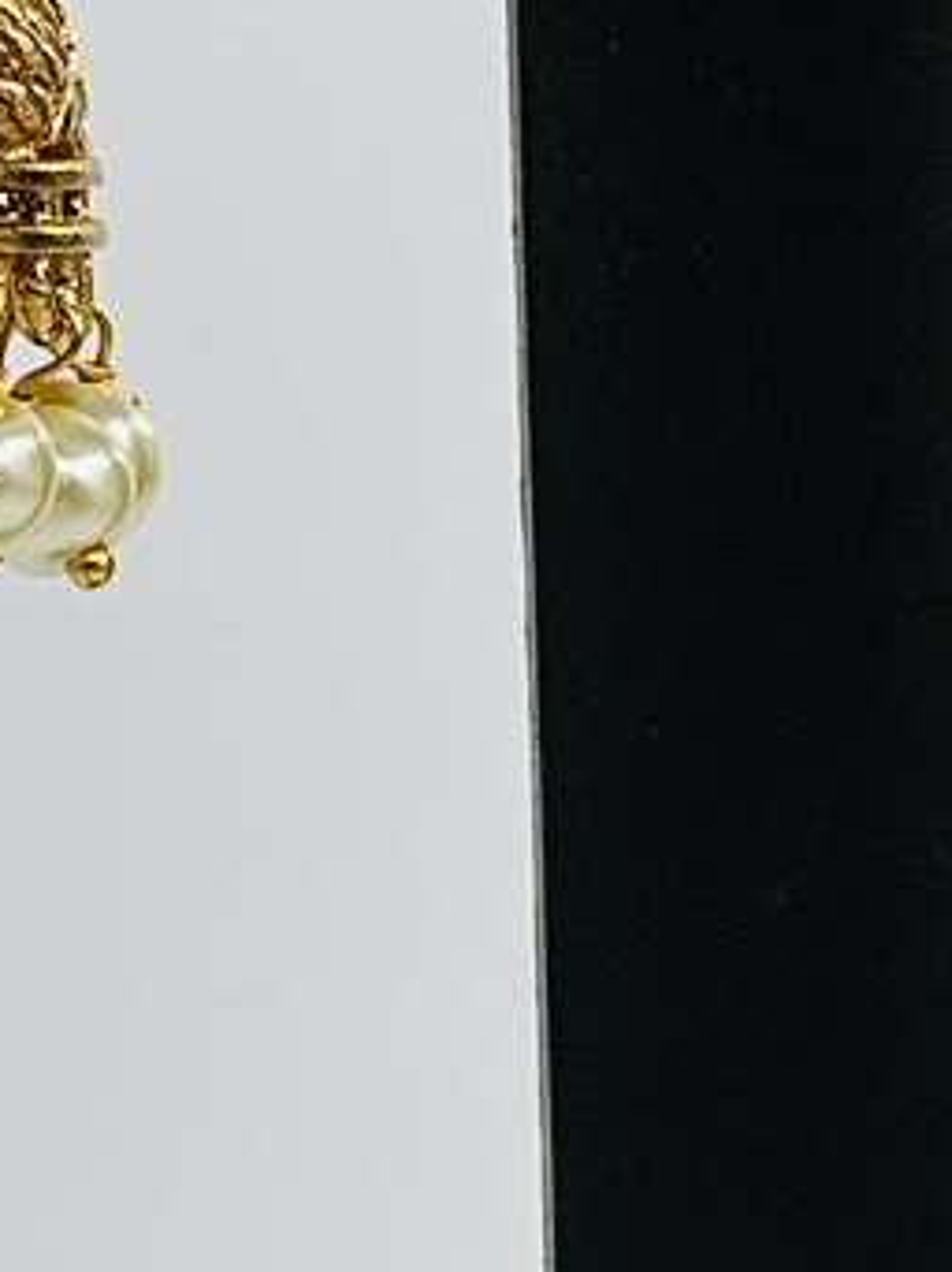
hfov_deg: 5.2
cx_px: 822
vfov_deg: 7.0
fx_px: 10390
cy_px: 889
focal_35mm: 283
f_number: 1.78
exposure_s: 1/1541
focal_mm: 6.86
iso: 80
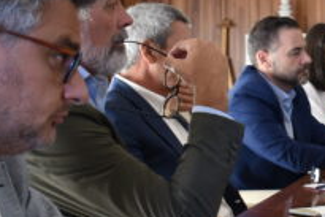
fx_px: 912
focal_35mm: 101
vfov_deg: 13.6
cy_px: 98
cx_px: 450
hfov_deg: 18.4
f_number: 4
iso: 400
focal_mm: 18
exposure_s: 1/60
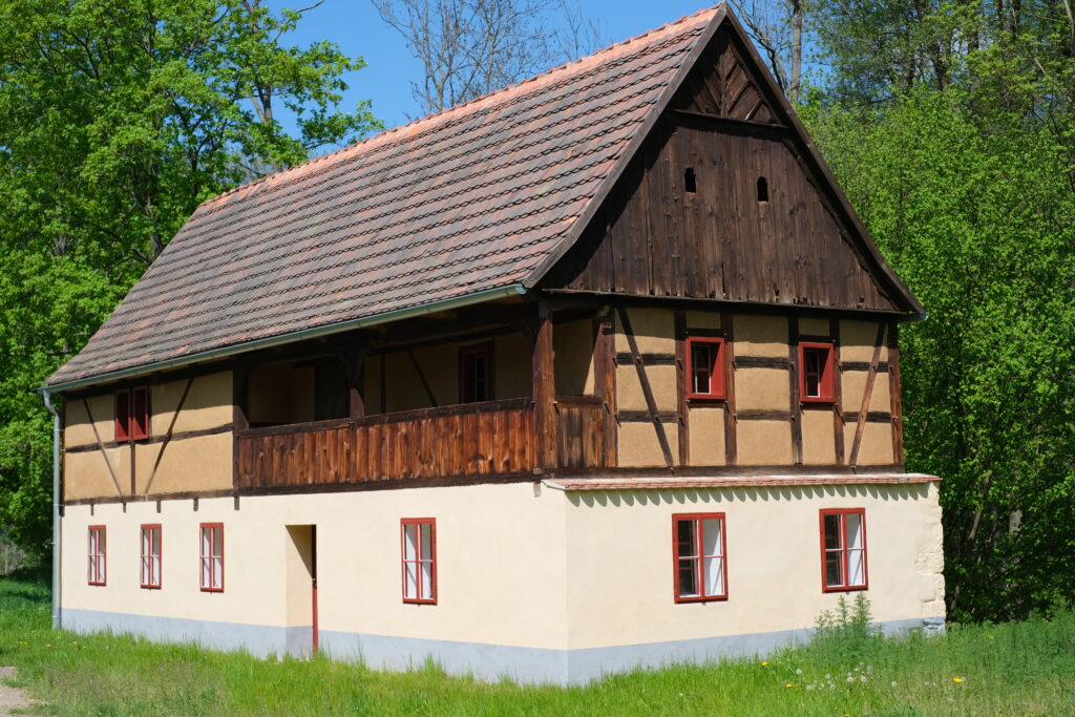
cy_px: 358
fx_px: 1583
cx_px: 538
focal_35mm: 53
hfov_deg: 37.5
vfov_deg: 25.5
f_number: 5.6
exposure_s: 1/1250
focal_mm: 35
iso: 320
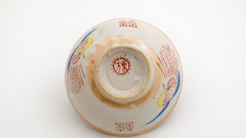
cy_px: 80
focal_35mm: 63
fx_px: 411
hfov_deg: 33.3
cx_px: 123
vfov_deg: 19.1
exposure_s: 1/60
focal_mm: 60
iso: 200
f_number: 14
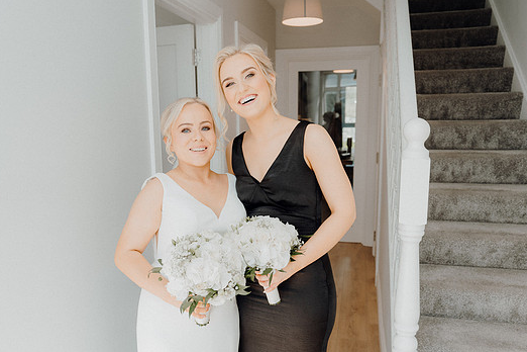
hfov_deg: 61.9
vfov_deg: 43.6
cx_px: 253
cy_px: 194
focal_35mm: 30
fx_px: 439
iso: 125
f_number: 3.5
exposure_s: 1/160
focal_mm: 27
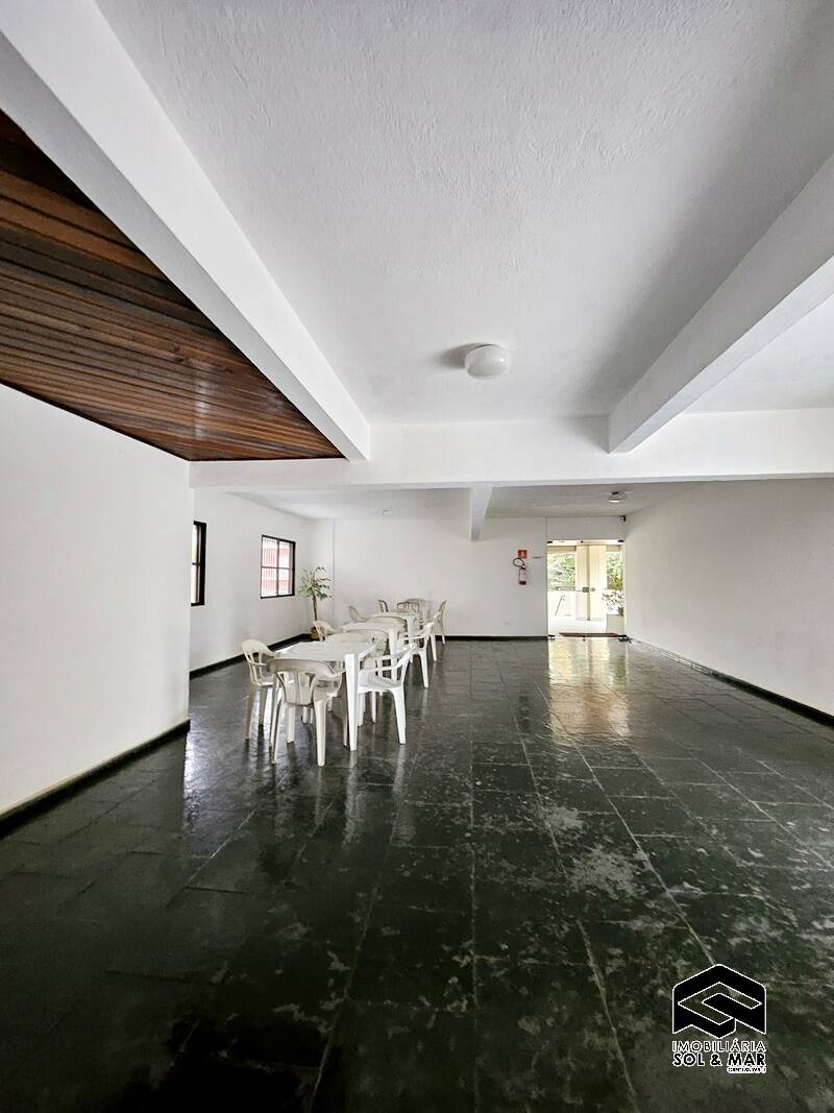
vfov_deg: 106.2
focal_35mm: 13
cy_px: 556
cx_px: 417
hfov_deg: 89.9
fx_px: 418
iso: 320
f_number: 2.2
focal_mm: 1.7
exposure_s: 1/30
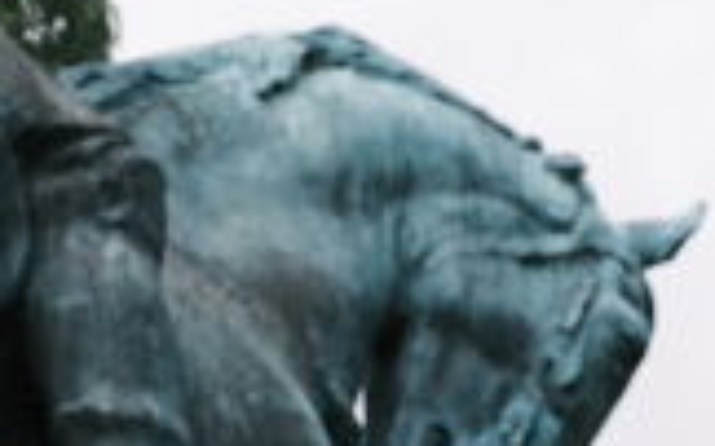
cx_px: -53
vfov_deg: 5.1
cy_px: 735
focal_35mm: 252
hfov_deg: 8.3
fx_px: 4907
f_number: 11
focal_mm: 25.7
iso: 640
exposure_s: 1/200
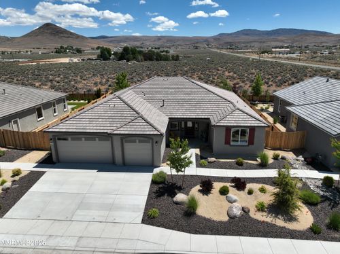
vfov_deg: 56.7
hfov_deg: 71.6
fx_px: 236
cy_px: 127
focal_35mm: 24
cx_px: 170
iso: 110
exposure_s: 1/3200
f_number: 2.8
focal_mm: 12.29
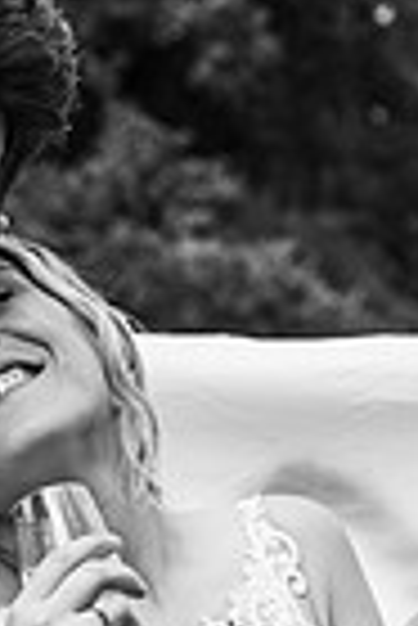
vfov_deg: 16.8
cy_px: 874
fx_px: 1963
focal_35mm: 113
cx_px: -106
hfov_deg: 11.9
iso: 100
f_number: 2.8
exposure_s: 1/1000
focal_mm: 35
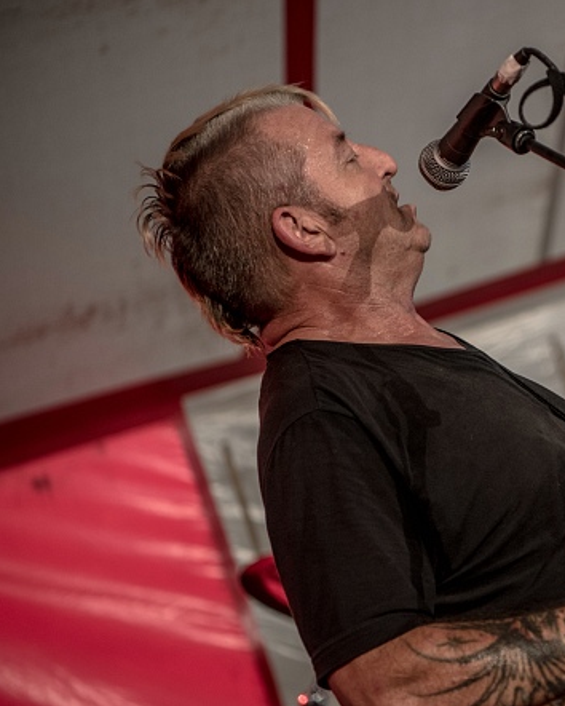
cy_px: 378
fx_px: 2235
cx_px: 544
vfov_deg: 17.9
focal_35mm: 107
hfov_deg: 14.2
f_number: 2.8
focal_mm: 70
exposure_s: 1/100
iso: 640
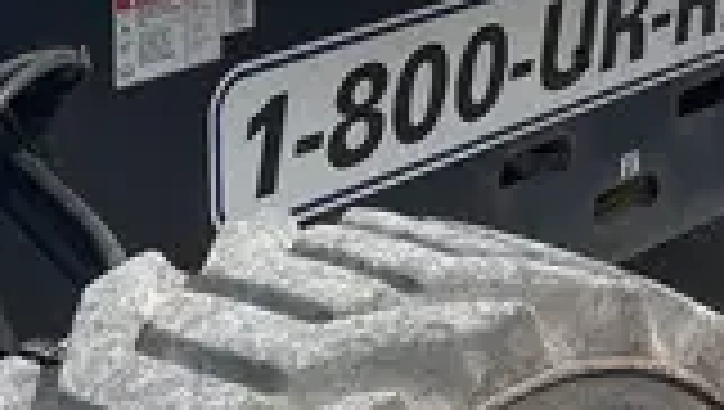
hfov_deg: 16.4
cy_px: -268
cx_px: 643
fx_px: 2479
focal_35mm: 129
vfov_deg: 9.1
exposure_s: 1/4464
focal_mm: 4.2
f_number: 1.6
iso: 32
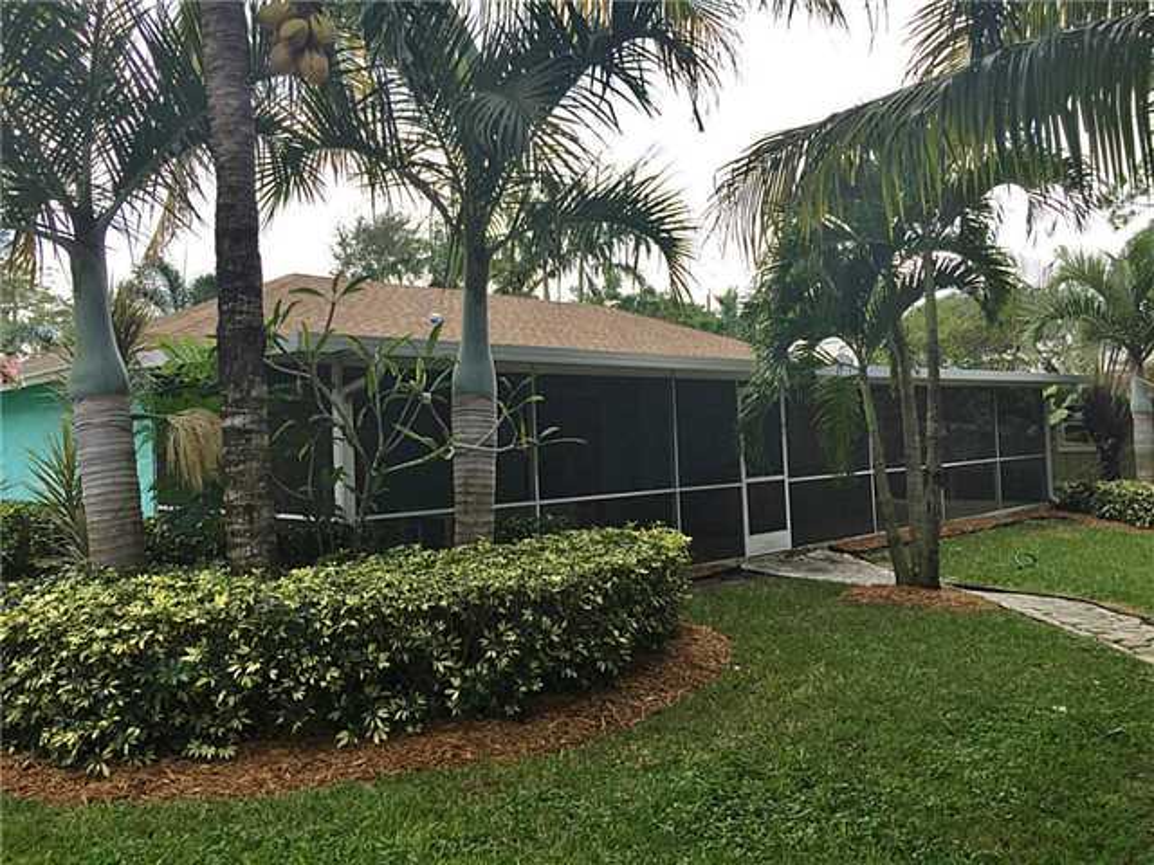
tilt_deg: +3.6
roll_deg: +1.2
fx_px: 967
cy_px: 432
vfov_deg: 48.2
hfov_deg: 61.7
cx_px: 577
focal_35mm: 29
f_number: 2.2
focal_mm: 4.15
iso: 32
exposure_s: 1/590
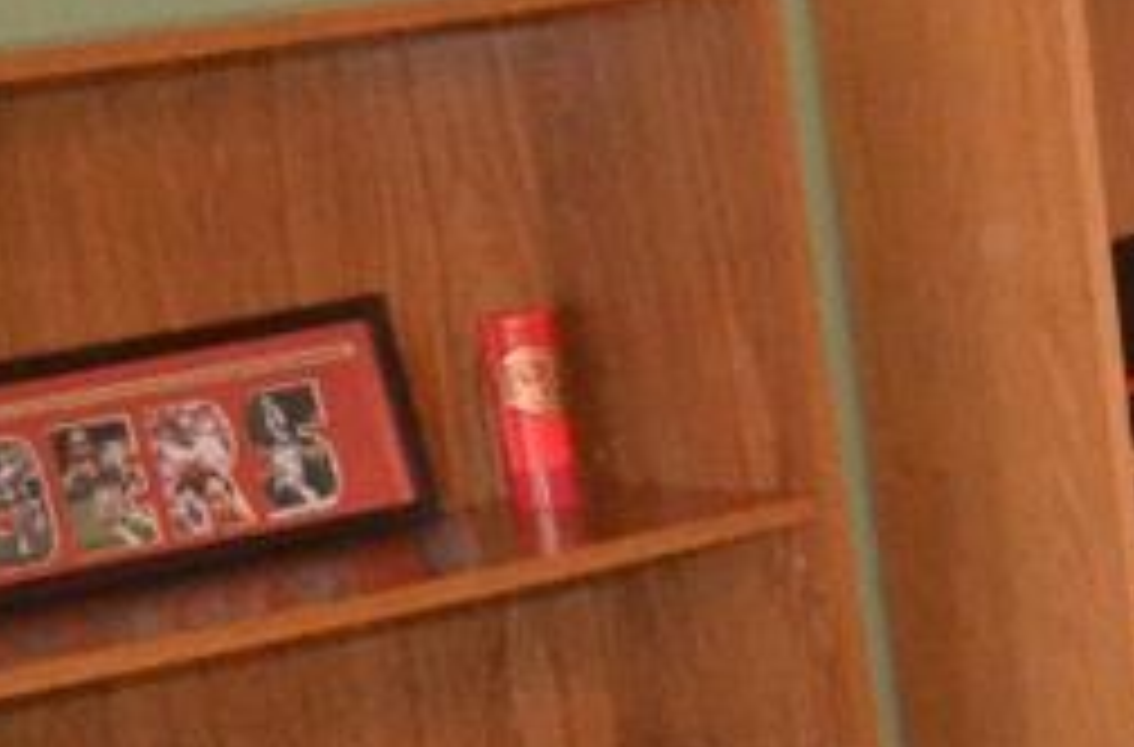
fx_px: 5053
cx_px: 2020
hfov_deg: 11.8
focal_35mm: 161
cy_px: 1197
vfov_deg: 8.2
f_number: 9
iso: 2000
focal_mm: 18
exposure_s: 1/80
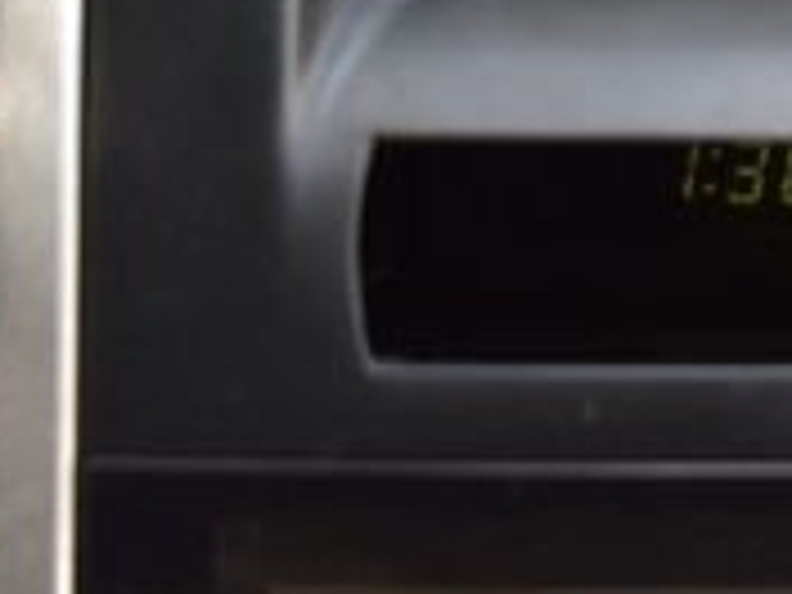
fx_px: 5766
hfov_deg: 7.7
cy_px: -261
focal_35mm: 252
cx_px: 1305
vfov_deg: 5.8
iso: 400
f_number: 8
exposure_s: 1/80
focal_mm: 48
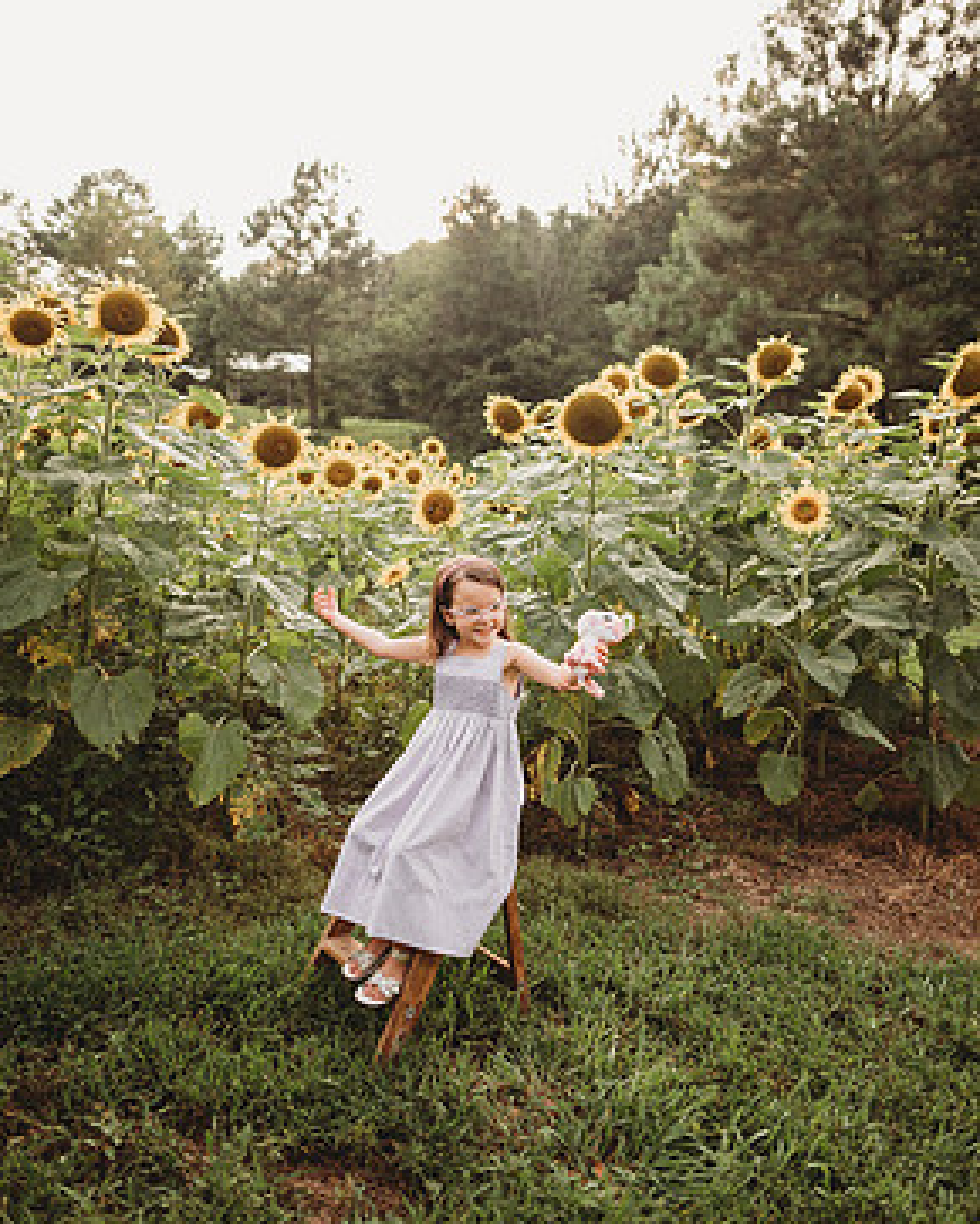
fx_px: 1014
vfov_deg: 61.7
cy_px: 490
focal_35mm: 28
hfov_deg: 51.6
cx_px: 476
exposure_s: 1/320
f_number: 2.2
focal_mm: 24
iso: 125
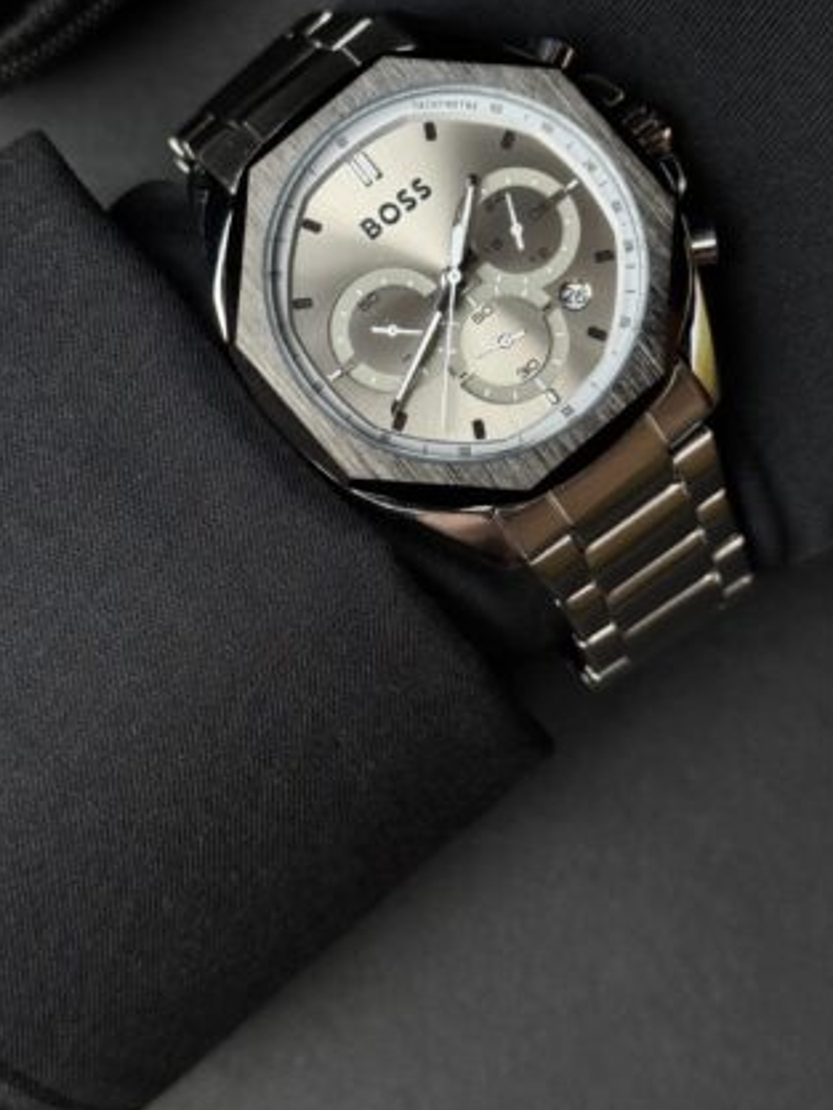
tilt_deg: -82.8
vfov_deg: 29.3
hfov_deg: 22.3
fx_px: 2117
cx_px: 436
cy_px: 457
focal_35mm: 66
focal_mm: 6.76
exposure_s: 1/304
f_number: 1.78
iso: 64
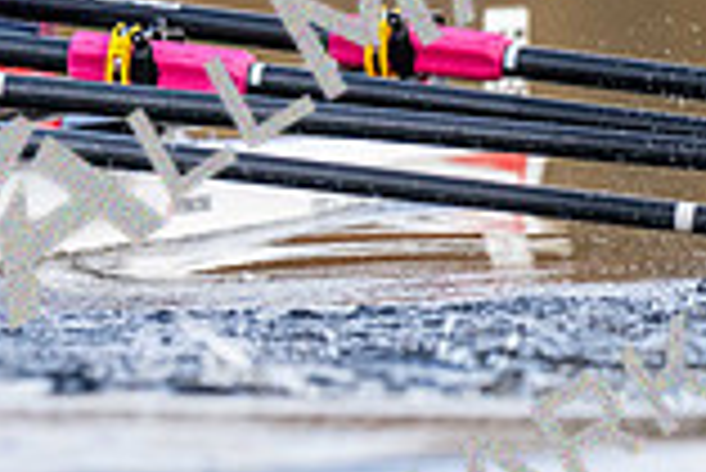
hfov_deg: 0.9
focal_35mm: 2213
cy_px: -97
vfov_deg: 0.6
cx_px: -400
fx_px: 43439
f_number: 4
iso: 1400
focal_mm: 600
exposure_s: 1/2500
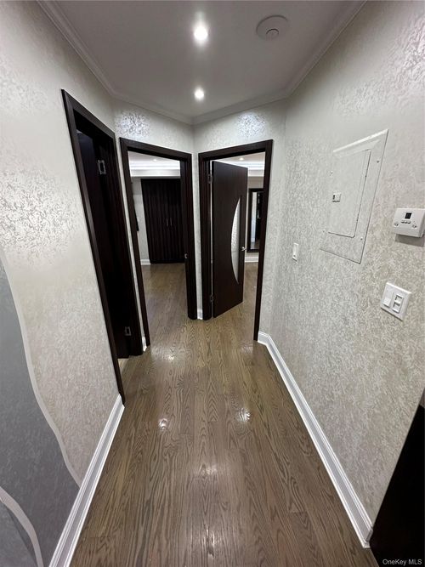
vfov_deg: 102.1
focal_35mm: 14
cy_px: 284
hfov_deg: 85.7
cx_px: 212
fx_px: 229
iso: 320
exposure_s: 1/60
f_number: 2.2
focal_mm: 2.22
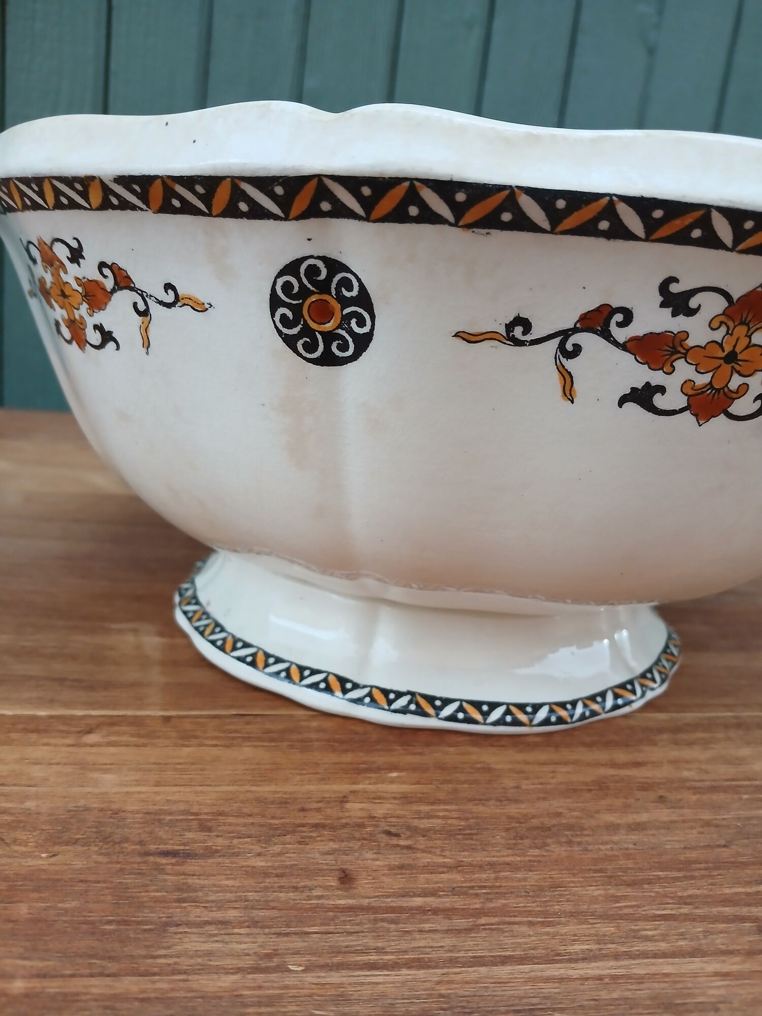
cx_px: 381
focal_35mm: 26
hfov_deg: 53.1
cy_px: 508
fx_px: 763
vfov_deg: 67.3
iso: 320
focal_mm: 3.98
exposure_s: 1/50
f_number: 1.8
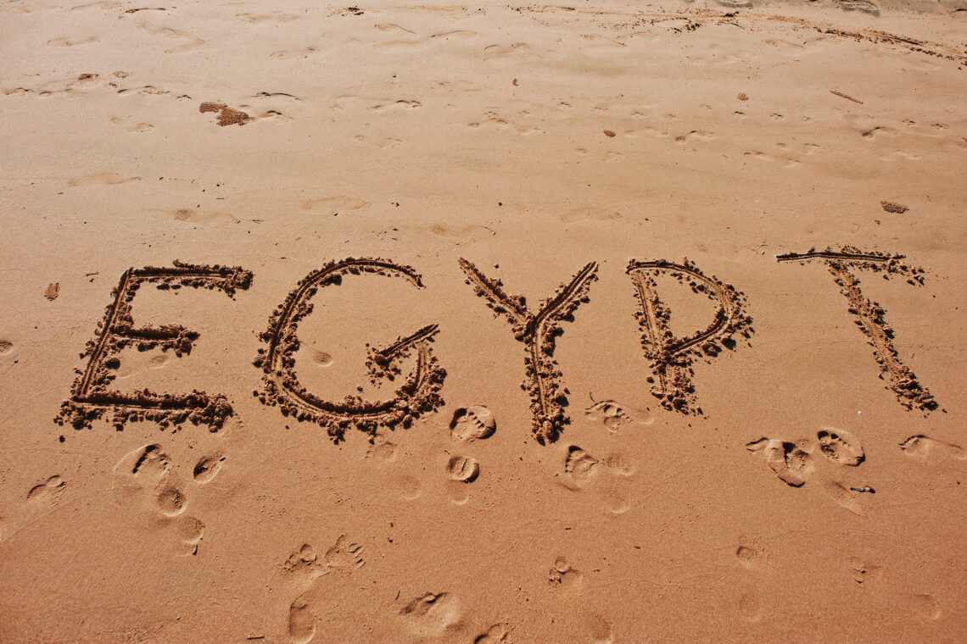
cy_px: 322
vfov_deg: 53.1
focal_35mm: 24
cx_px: 484
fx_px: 645
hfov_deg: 73.7
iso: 200
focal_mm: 24
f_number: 6.3
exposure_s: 1/1600
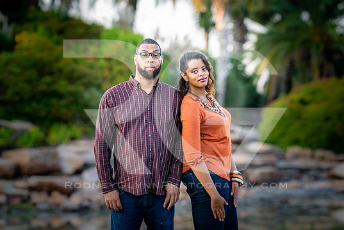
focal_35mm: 166
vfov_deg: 8.3
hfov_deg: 12.4
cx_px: 201
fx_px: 1587
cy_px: 128
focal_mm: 135
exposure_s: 1/250
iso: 400
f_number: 2.8
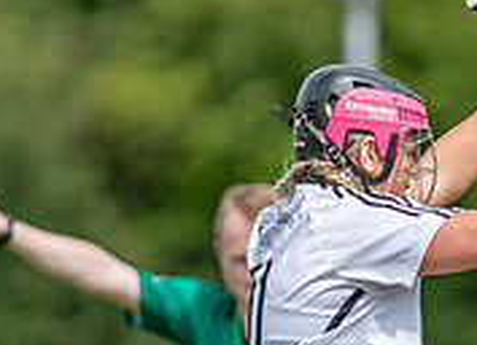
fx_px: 21944
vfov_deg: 0.9
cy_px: 513
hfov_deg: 1.2
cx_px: 791
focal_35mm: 1613
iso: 160
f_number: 2.8
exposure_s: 1/3200
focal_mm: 300
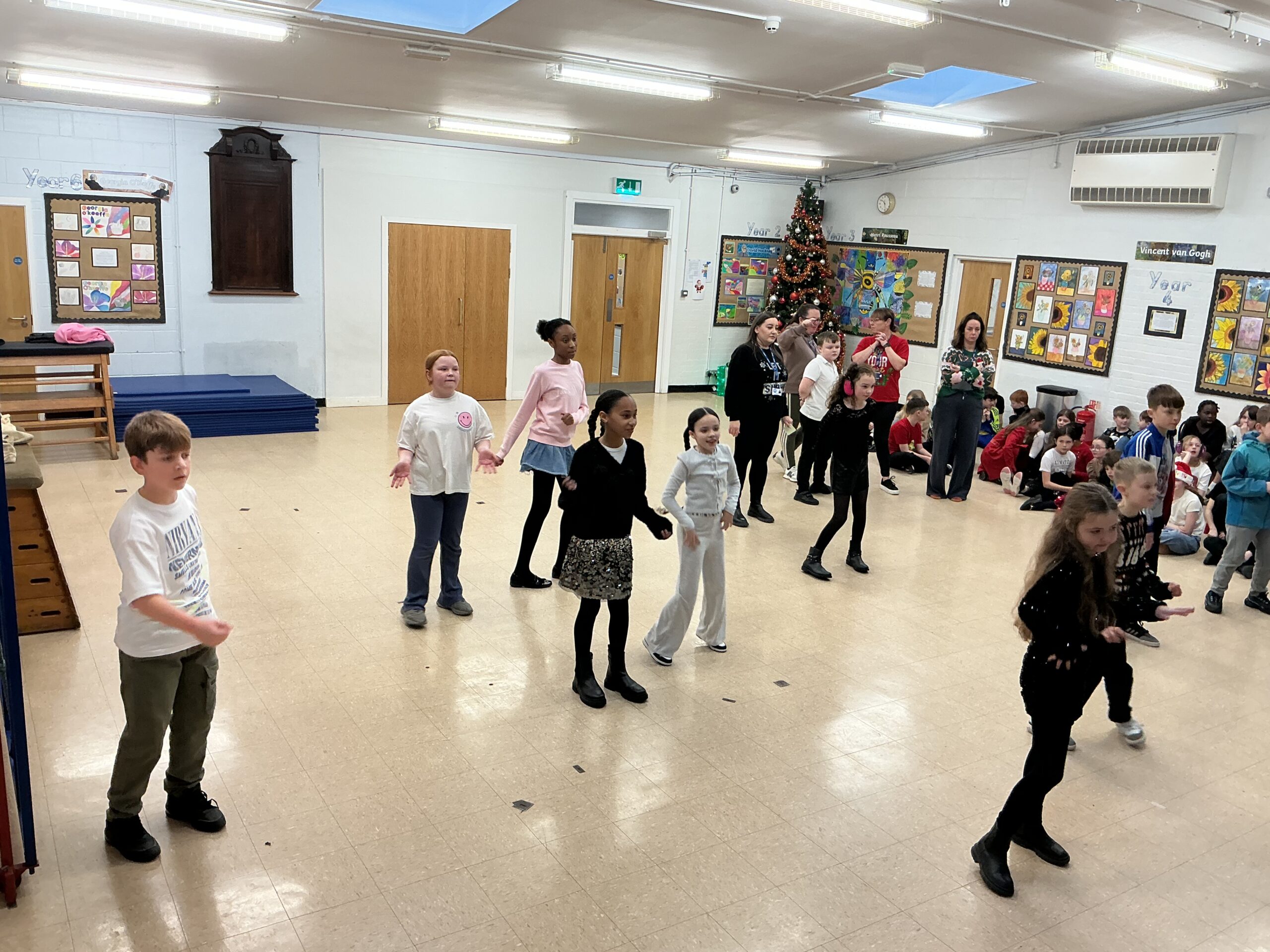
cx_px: 635
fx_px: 1064
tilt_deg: -13.8
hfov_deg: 61.7
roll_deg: -3.3
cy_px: 476
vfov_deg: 48.2
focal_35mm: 29
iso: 50
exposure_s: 1/50
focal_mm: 3
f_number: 1.8
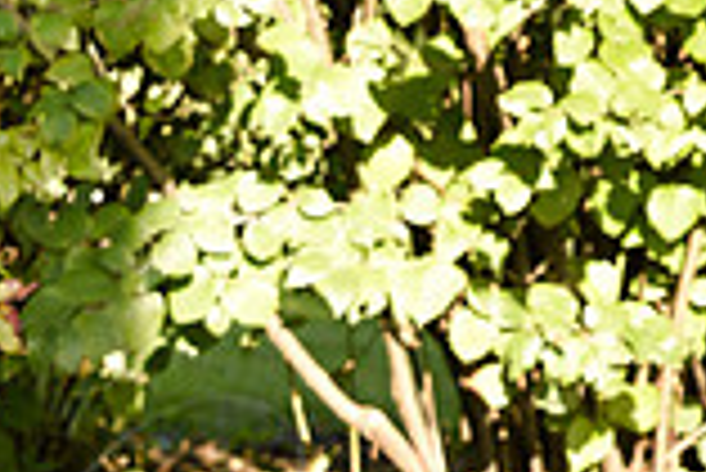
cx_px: -445
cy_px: 686
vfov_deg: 5.4
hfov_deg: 8.0
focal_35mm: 251
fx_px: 4927
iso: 200
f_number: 5.6
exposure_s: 1/125
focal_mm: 68
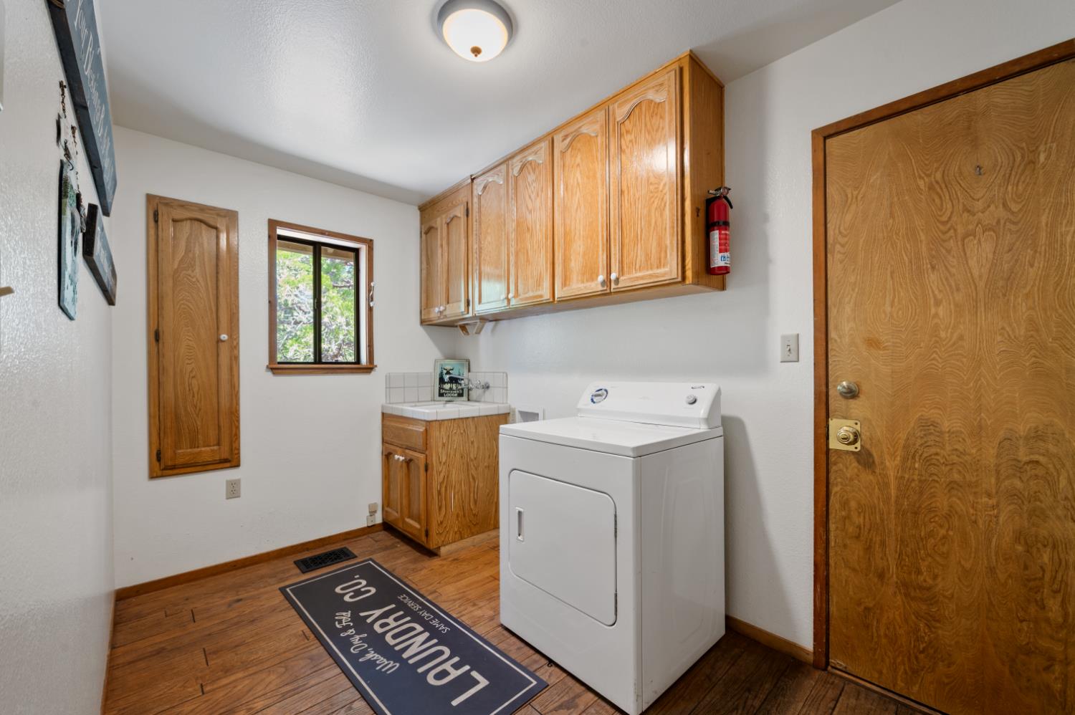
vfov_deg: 81.1
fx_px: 418
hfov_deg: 104.3
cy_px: 358
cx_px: 538
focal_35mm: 14
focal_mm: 14
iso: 250
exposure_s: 1.6
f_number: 9
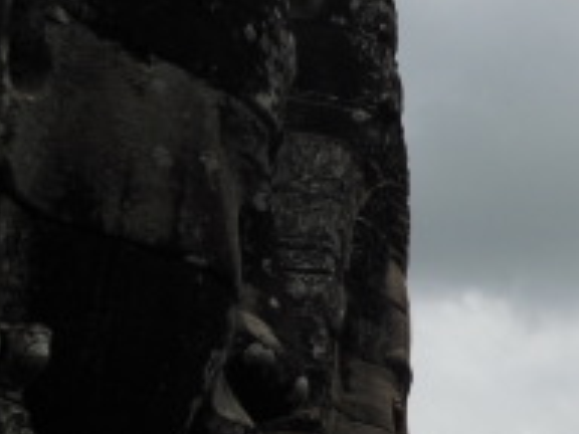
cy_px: 310
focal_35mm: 120
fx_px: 2007
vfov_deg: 12.3
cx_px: 579
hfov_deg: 16.1
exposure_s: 1/320
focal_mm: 6.3
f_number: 7.8
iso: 64
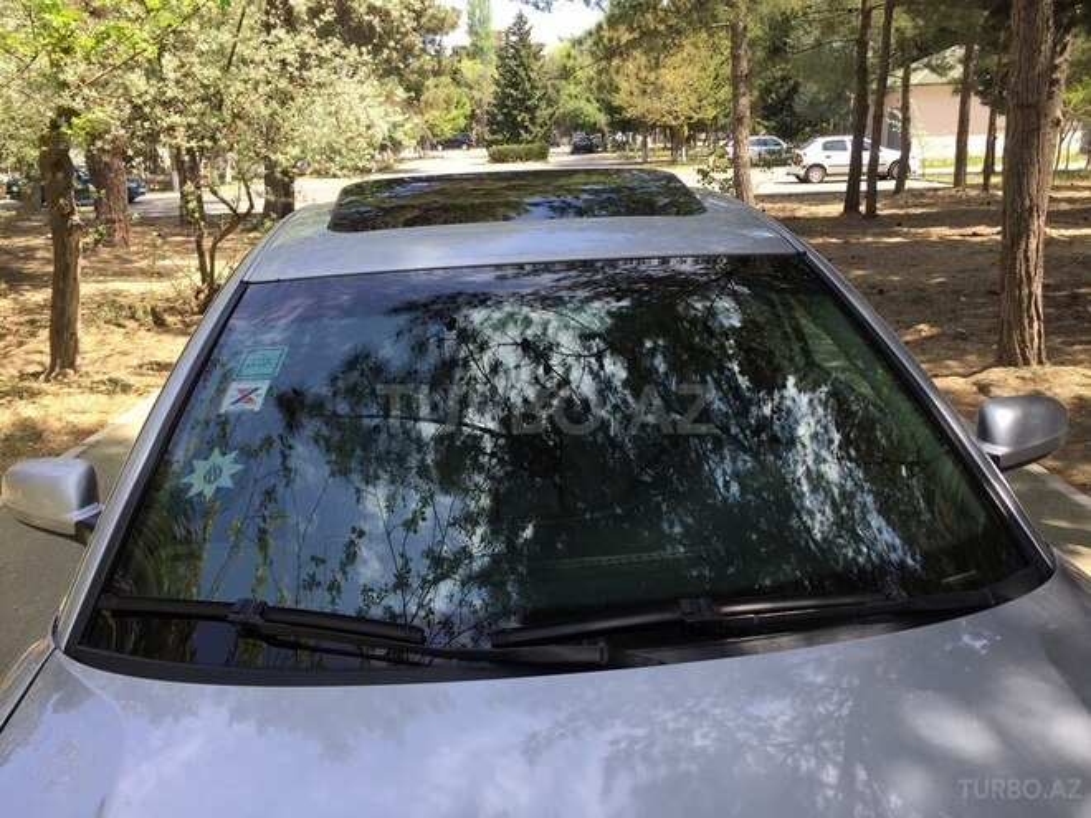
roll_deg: +1.4
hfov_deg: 61.7
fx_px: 914
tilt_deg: -17.6
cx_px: 546
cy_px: 409
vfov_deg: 48.2
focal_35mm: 29
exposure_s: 1/416
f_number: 2.2
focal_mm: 4.15
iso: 32
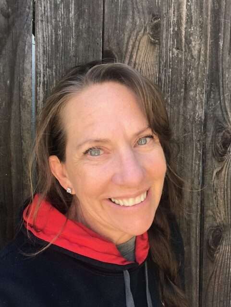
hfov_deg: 44.2
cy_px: 154
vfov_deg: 56.8
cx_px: 116
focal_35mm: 32
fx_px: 284
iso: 32
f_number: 2.2
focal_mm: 2.87
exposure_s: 1/120
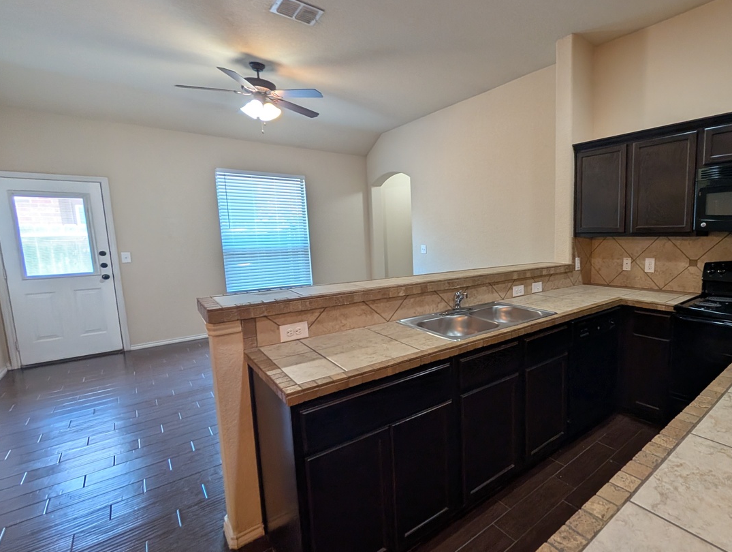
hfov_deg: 91.4
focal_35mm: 16
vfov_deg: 78.3
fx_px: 339
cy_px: 277
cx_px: 479
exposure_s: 1/60
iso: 91
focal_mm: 2.02
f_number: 1.7
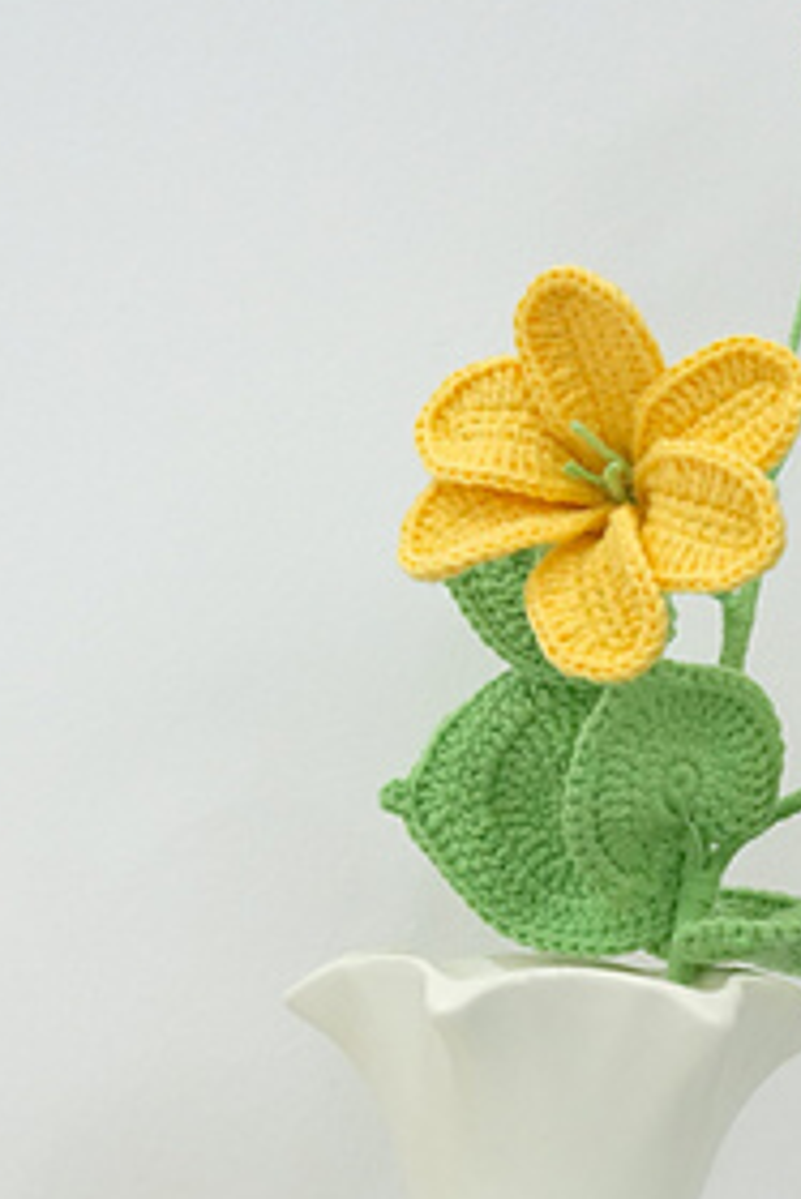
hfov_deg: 9.5
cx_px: 400
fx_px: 4800
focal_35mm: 144
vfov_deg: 14.2
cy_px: 758
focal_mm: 63
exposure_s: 1/320
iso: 3200
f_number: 5.6
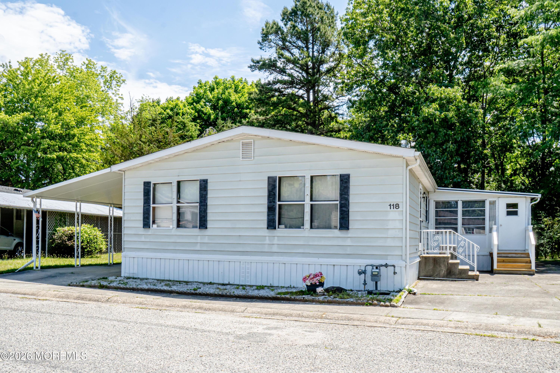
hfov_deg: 70.4
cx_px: 280
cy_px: 186
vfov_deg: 50.4
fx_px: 397
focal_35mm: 26
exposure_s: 1/250
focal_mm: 17
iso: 500
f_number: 18
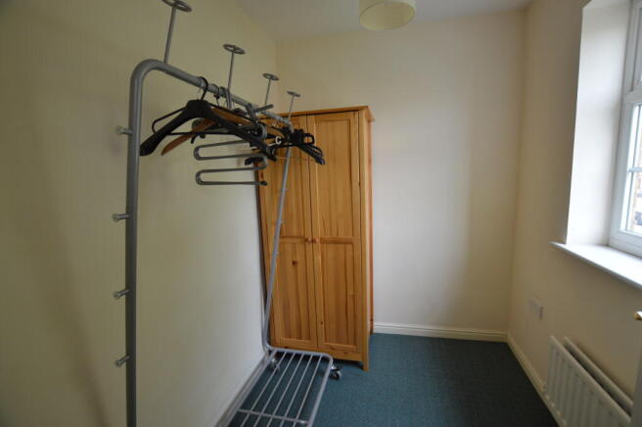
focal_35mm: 15
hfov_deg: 100.4
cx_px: 321
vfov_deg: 77.2
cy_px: 214
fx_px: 267
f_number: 3.5
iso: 400
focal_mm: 10
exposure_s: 1/60
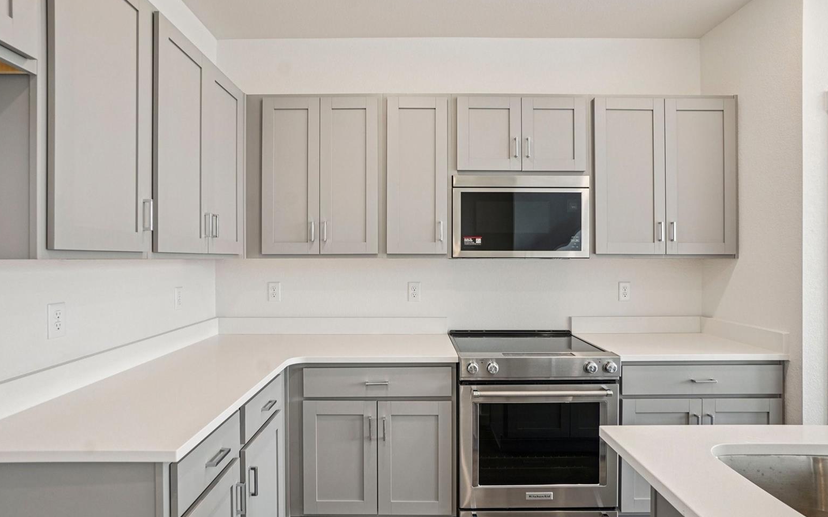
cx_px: 413
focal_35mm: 19
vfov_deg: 62.2
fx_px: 429
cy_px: 263
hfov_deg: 88.0
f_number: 8
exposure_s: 1/25
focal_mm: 12
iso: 400
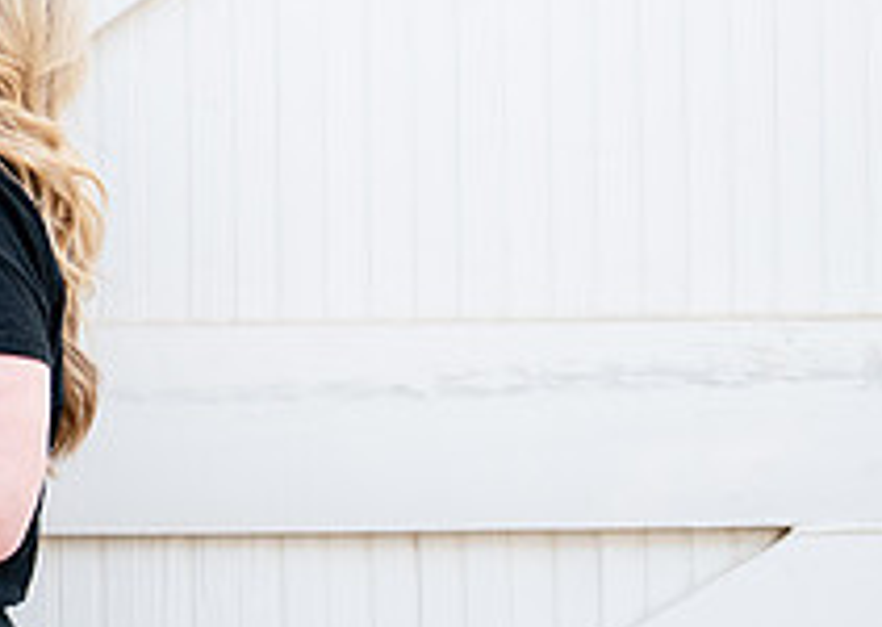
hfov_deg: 11.9
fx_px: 4202
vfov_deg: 8.5
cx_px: -5
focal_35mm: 168
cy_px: 121
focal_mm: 50
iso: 200
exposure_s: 1/1250
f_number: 1.2
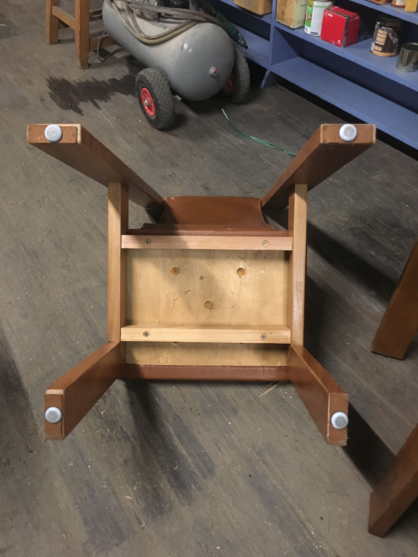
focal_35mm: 29
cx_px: 209
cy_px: 278
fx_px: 467
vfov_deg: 61.7
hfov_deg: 48.2
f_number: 2.2
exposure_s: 1/17
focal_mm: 4.15
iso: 400
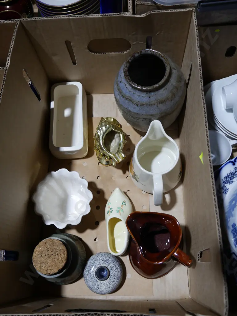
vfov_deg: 59.9
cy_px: 158
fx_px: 274
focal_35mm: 30
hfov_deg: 46.8
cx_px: 118
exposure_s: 1/100
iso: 200
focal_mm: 15
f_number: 3.6
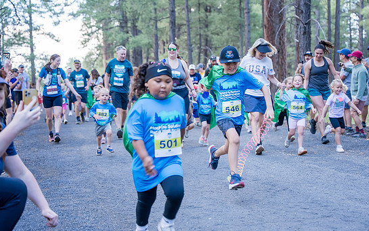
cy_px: 122
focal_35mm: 68
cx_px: 185
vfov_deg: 19.2
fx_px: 684
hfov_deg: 30.2
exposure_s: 1/250
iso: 400
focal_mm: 62.5
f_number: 3.2
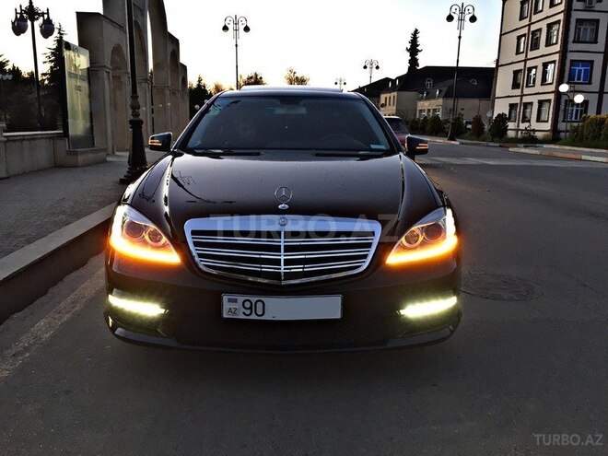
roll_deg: -1.0
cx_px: 304
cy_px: 228
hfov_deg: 61.7
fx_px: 509
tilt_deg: -10.6
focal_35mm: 29
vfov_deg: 48.2
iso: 100
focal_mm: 4.15
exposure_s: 1/33
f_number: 2.2
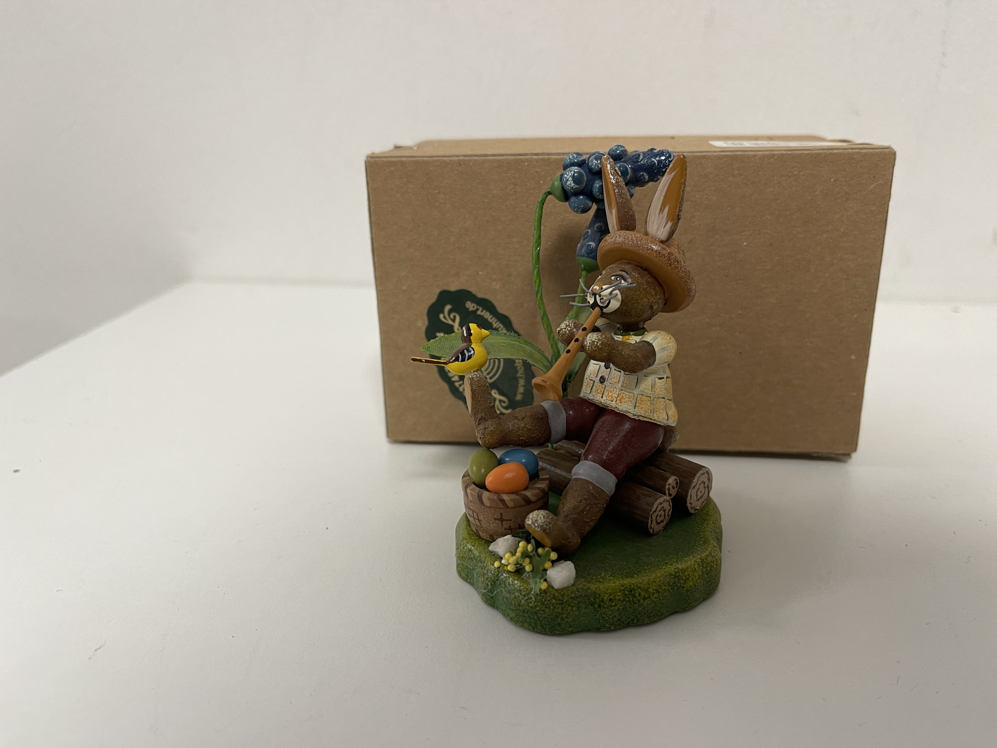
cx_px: 498
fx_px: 720
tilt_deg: -22.8
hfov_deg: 69.4
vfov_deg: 54.9
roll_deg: +0.7
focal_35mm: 25
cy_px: 374
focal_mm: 5.1
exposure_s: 1/50
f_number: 1.6
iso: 100
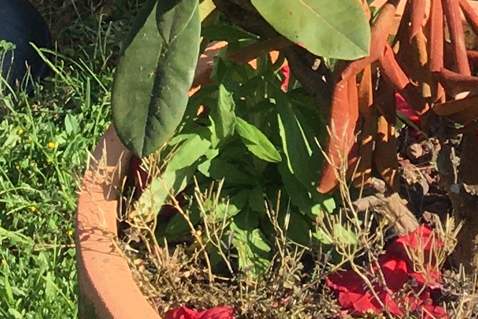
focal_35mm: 174
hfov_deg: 11.7
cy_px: -726
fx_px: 2310
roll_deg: -1.5
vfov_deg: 6.9
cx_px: 412
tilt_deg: -12.0
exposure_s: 1/1026
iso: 25
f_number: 2.2
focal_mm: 4.15
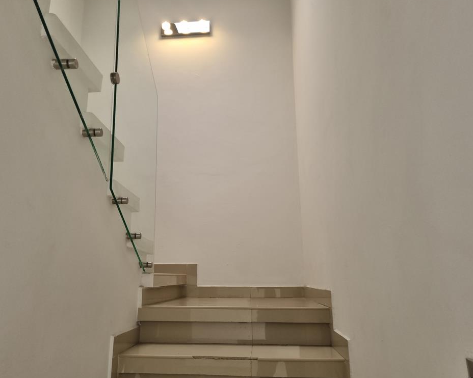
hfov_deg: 62.2
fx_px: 392
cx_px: 220
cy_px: 188
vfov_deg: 51.5
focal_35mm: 28
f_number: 1.8
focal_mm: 5.4
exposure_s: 1/152
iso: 50
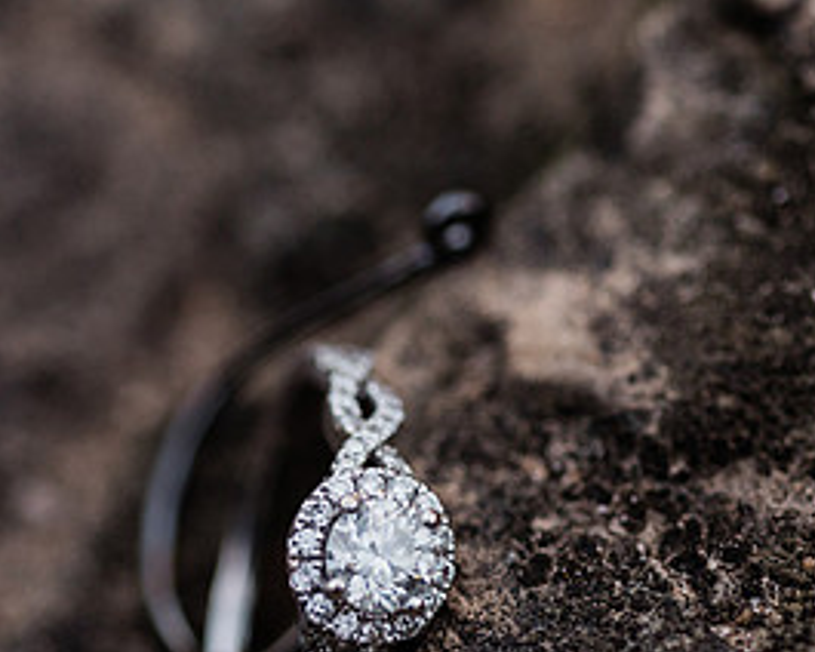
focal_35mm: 158
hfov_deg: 12.2
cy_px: 618
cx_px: 372
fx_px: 3811
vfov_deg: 9.7
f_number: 4.5
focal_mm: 60
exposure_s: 1/250
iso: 400
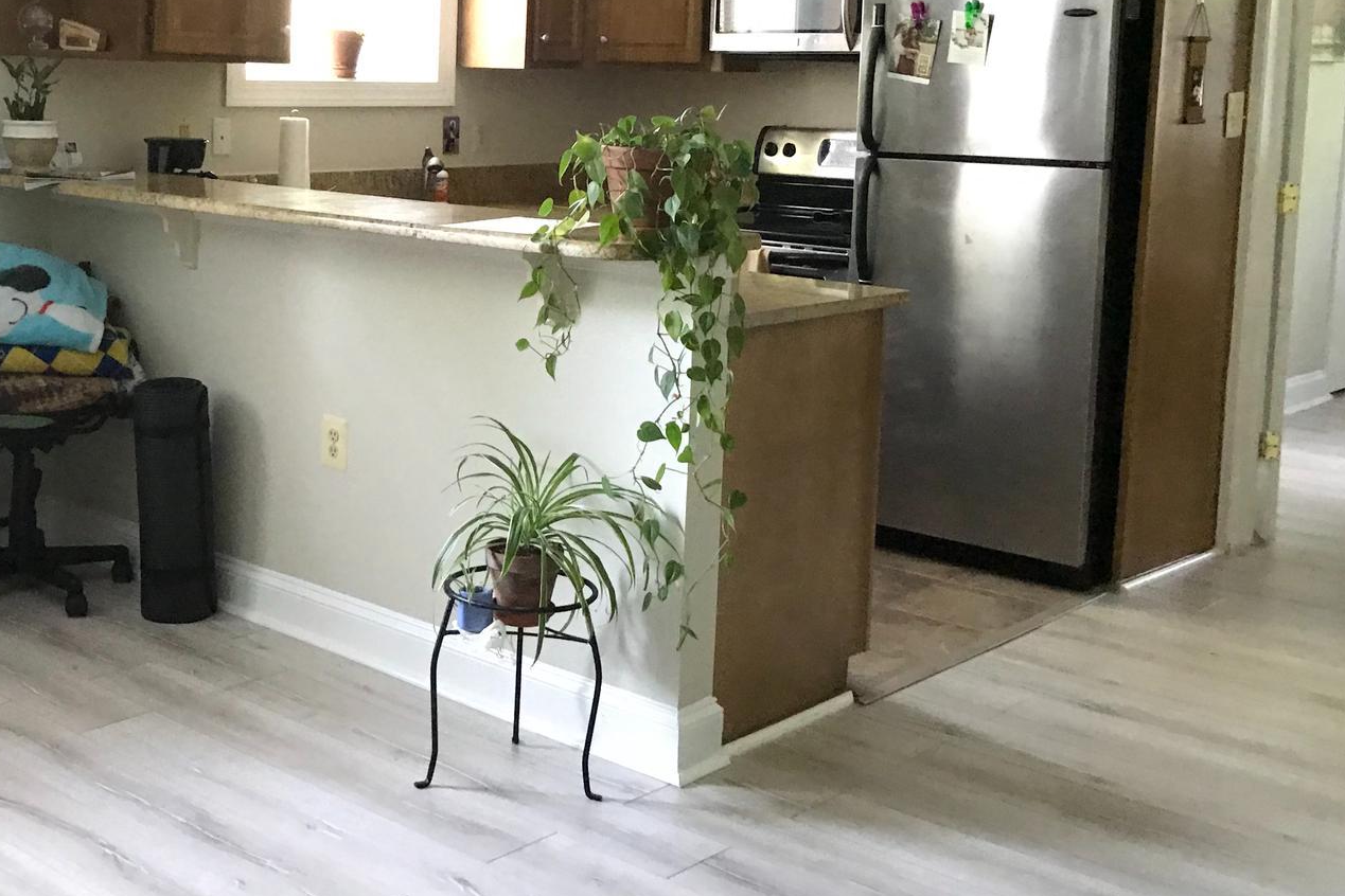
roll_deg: -1.0
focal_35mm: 47
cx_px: 382
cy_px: 291
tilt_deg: -7.5
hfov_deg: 41.0
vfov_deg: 28.4
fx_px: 1756
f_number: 1.8
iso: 100
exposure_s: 1/5
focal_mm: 3.99
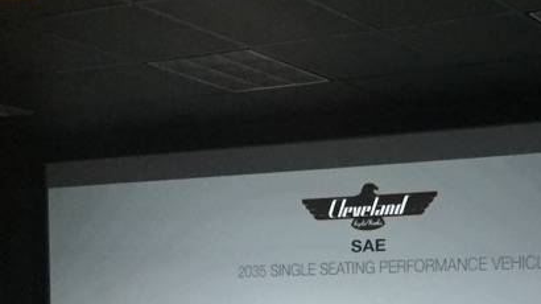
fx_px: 1133
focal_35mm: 79
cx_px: 570
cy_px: 432
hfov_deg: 25.2
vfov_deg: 14.4
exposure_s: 1/17
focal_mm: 4.15
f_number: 2.2
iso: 250
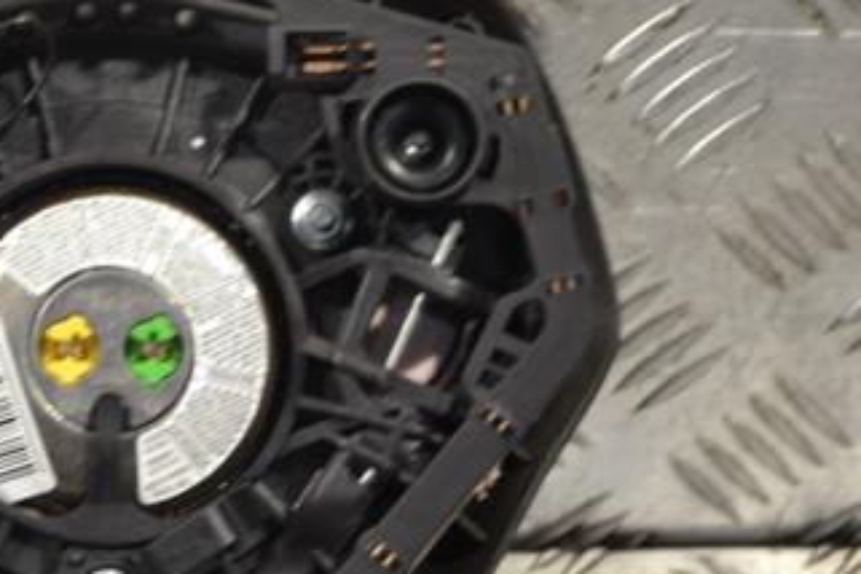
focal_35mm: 129
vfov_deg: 10.6
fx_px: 3085
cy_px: 314
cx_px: 99
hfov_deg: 15.7
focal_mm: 46
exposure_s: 1/30
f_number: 5.3
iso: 220
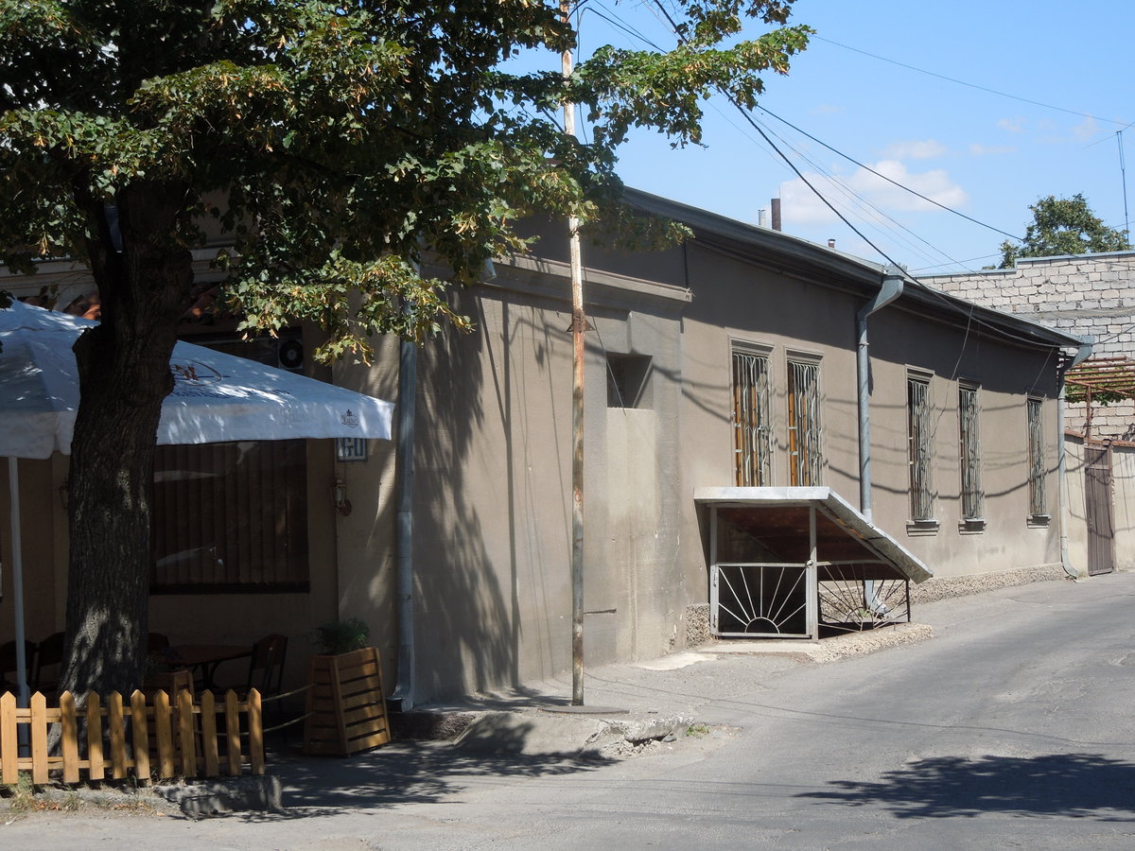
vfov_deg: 21.3
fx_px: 2262
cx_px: 568
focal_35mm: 69
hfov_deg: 28.2
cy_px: 426
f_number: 4.4
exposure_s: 1/500
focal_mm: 12.5
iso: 100
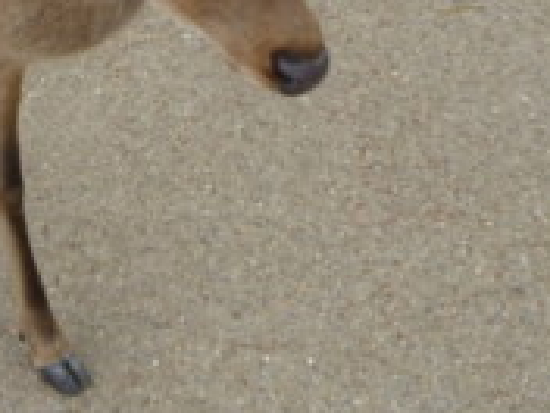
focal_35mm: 92
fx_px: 1462
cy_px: -47
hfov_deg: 21.2
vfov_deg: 15.6
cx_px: 147
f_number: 3.3
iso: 250
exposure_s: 1/320
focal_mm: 6.3
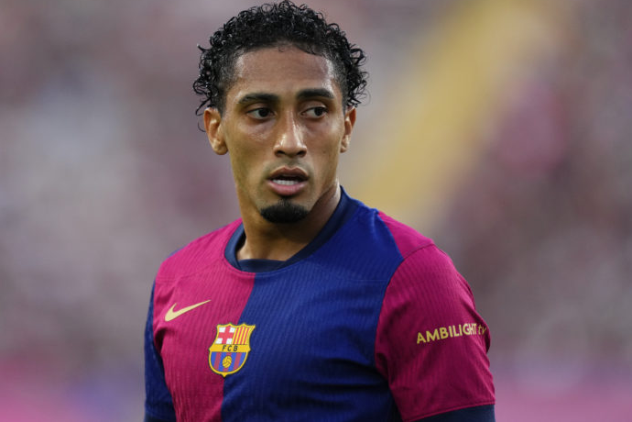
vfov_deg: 3.2
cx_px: 306
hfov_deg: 4.7
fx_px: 7636
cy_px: 194
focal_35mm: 435
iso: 2000
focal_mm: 400
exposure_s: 1/3200
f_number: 2.8
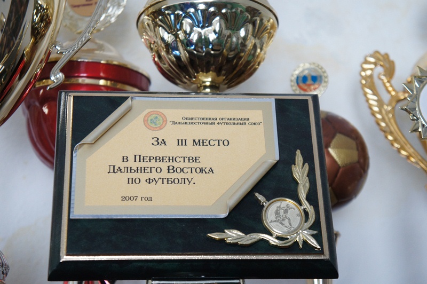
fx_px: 924
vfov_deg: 17.5
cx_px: 214
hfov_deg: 26.0
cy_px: 142
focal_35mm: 78
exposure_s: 1/80
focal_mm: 52
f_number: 5
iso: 1250
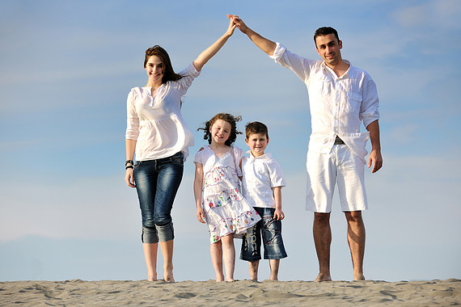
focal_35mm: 112
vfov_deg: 12.2
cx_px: 228
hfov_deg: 18.3
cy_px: 154
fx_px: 1434
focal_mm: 110
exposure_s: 1/640
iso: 50
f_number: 4
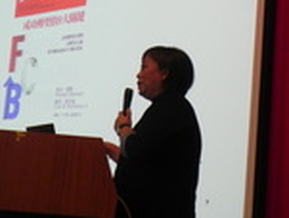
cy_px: 58
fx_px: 795
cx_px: 82
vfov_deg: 15.6
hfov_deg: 20.5
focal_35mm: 95
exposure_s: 1/30
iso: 360
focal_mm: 7.3
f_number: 3.2
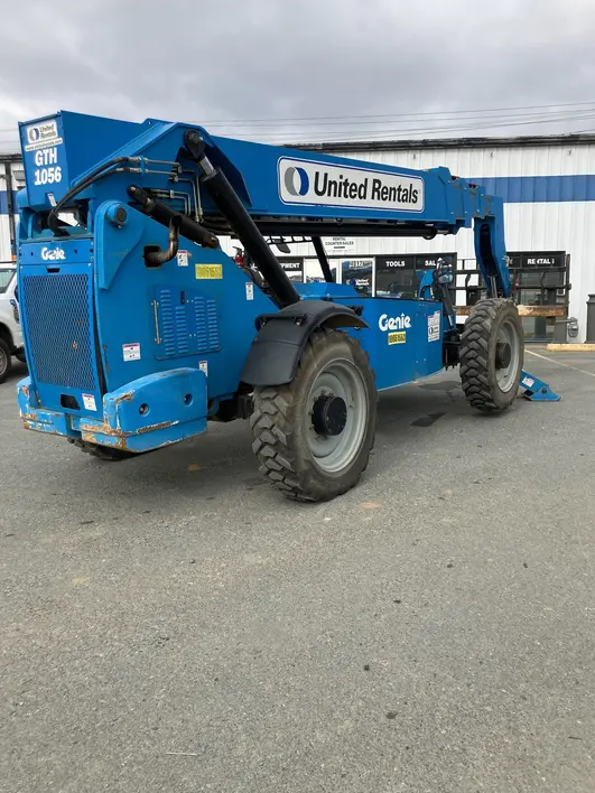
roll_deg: +1.0
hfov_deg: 48.2
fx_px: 665
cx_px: 304
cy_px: 388
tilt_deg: -9.3
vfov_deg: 61.7
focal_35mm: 29
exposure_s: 1/889
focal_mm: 3.99
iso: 32
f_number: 1.8
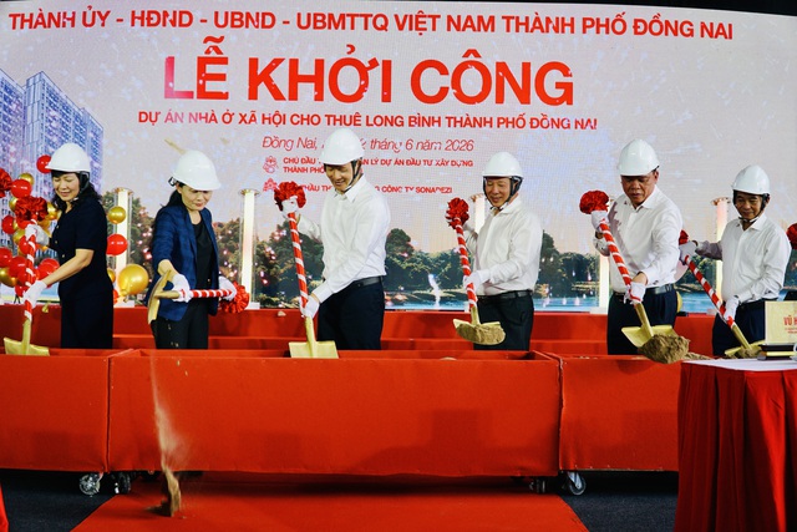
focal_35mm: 38
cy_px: 266
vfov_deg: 35.5
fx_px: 830
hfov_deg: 51.3
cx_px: 398
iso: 200
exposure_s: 1/160
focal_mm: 25
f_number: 4
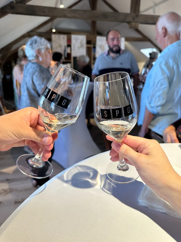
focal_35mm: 24
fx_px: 167
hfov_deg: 56.8
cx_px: 90
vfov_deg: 71.6
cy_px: 121
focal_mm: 6.86
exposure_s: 1/100
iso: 125
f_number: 1.78
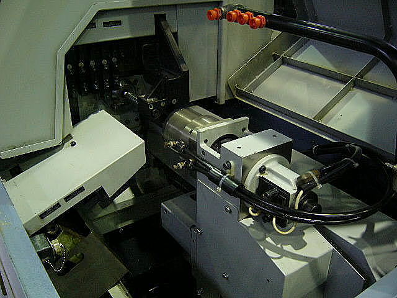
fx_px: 401
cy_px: 149
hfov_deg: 52.6
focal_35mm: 35
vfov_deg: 40.7
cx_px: 198
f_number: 2.8
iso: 200
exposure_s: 1/8
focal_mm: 5.8
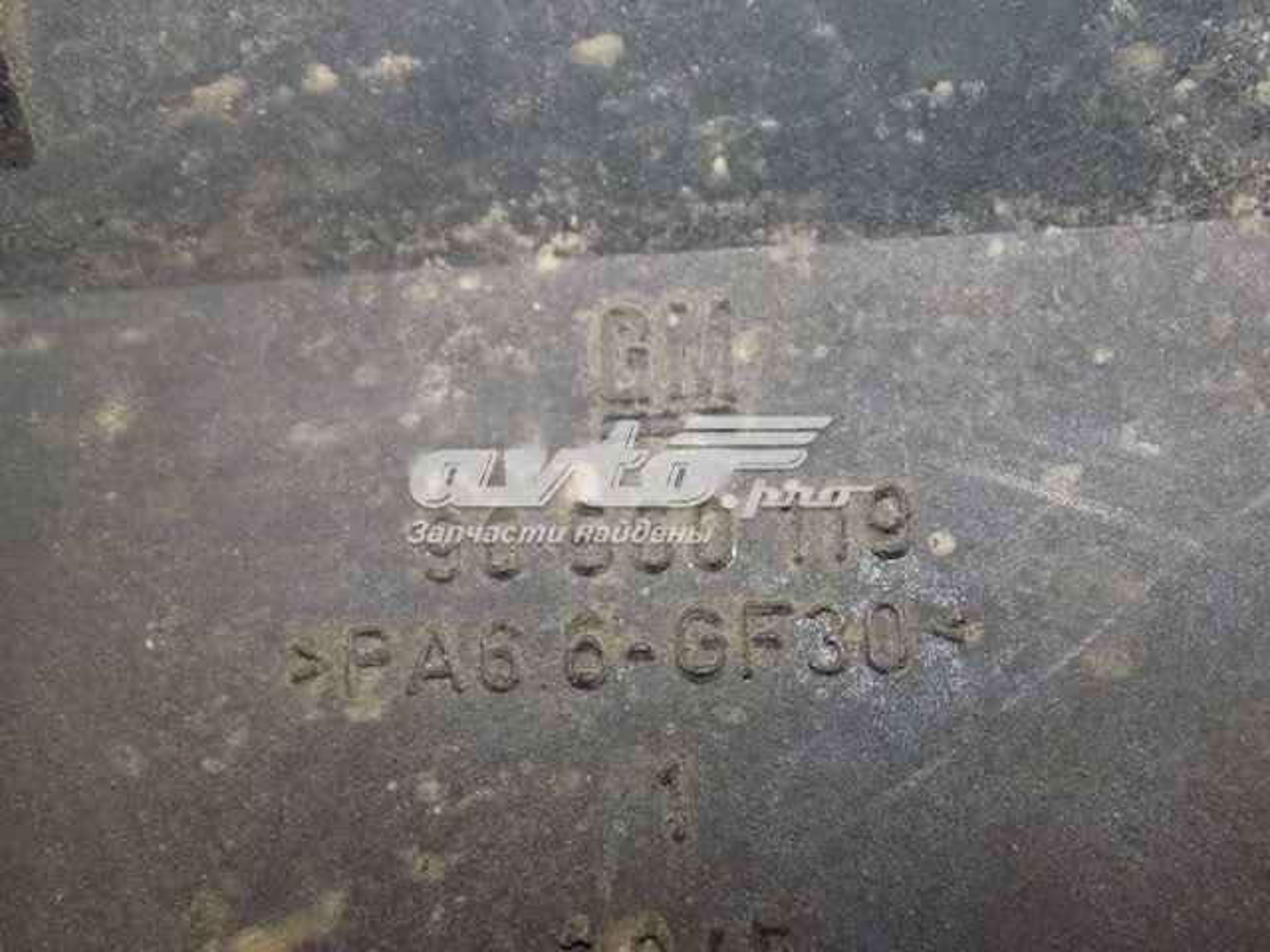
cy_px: 476
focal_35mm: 65
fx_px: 2385
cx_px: 635
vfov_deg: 22.6
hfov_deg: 29.8
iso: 200
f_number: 4.1
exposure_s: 1/30
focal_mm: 11.5
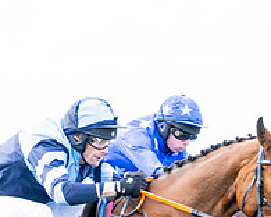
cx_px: 10
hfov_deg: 5.1
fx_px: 3064
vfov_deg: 4.0
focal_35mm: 382
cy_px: 281
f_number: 4
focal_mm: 70
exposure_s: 1/1000
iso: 400
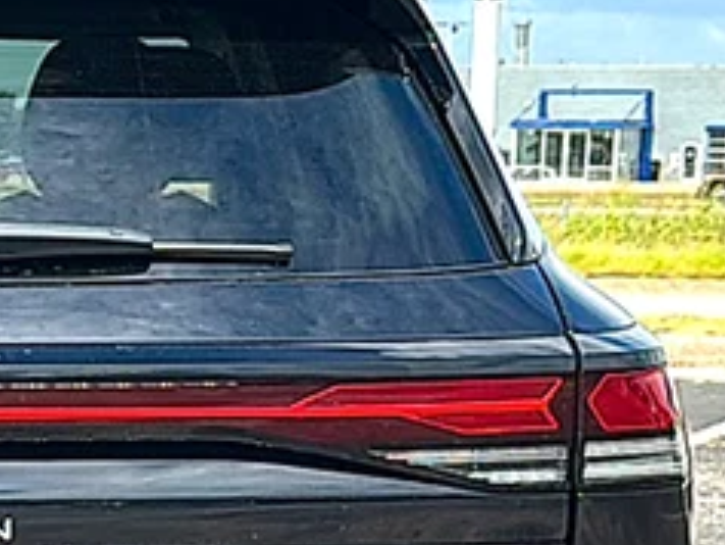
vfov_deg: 12.4
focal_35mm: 118
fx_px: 2473
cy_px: 559
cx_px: -107
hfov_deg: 16.1
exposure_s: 1/4049
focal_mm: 6.86
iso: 80
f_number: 1.78
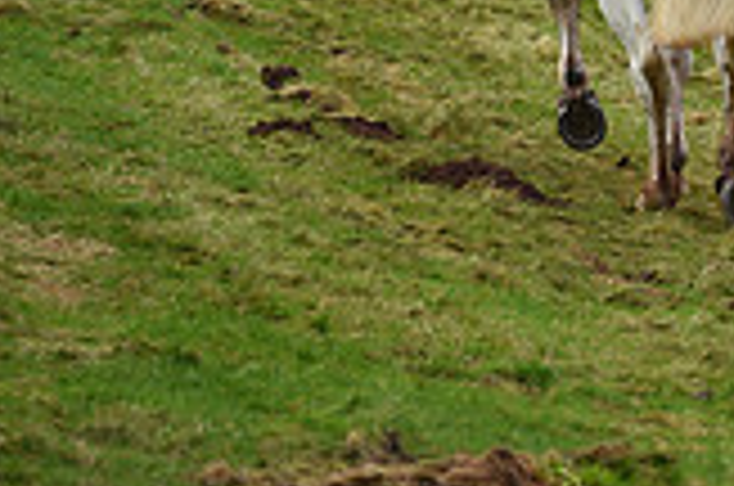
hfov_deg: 2.9
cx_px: 1076
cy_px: -364
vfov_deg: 1.9
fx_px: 14509
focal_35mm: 713
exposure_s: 1/1000
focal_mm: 200
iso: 1250
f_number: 3.5
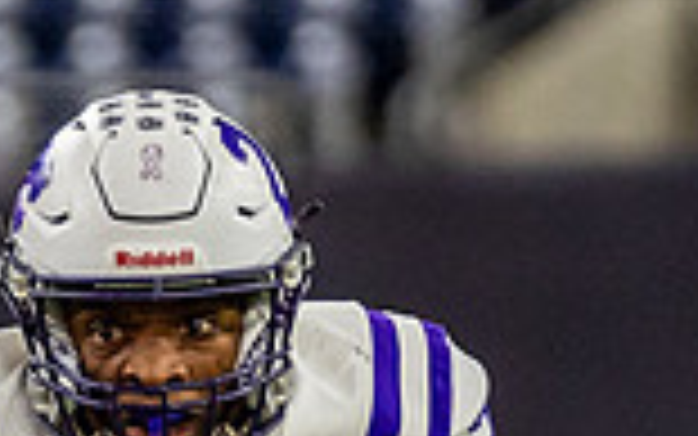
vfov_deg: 1.0
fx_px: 25538
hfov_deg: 1.6
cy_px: 738
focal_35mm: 1342
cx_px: -257
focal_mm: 179
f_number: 2.8
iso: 1250
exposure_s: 1/1250
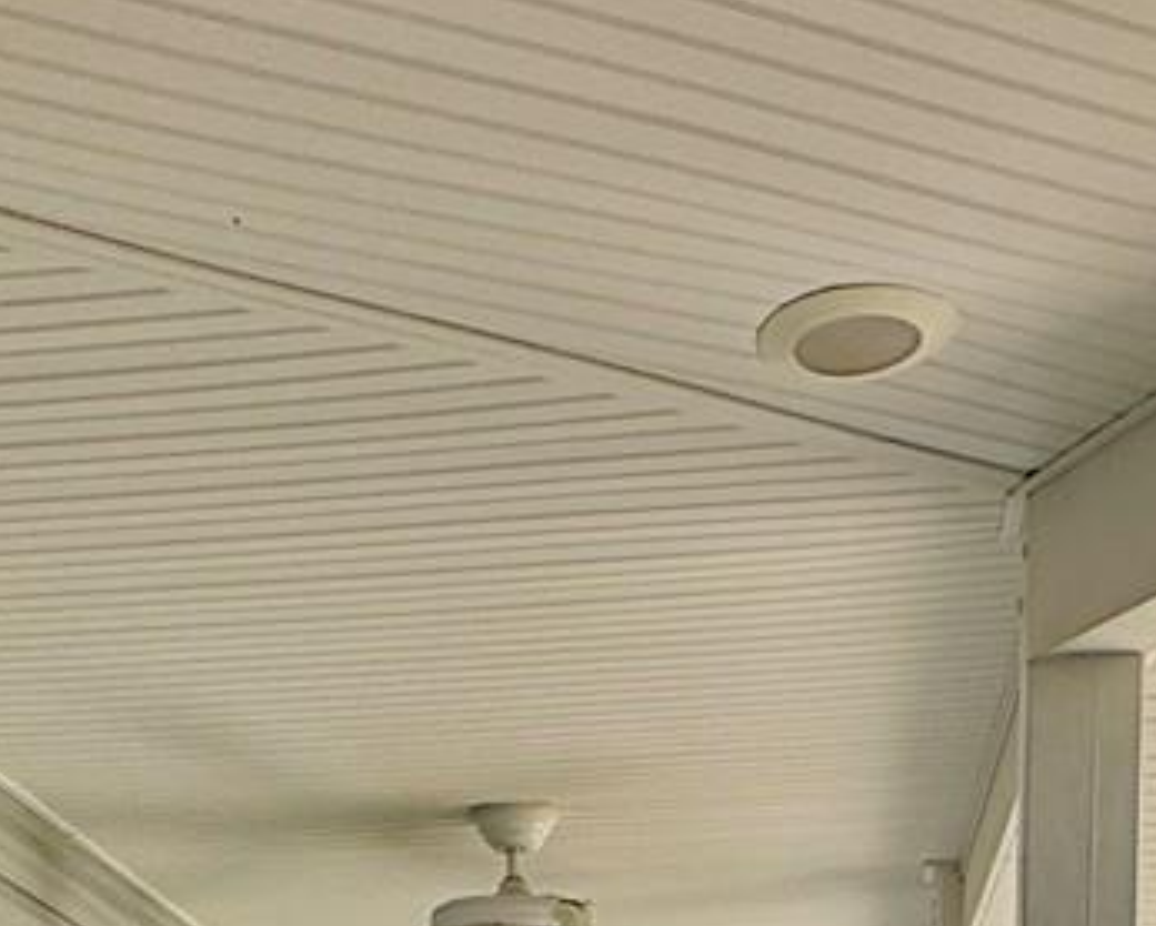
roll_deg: -0.4
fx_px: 2157
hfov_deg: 29.9
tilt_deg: -4.3
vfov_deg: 18.9
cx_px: 463
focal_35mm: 63
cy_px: 1645
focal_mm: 2.22
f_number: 2.2
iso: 64
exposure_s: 1/166
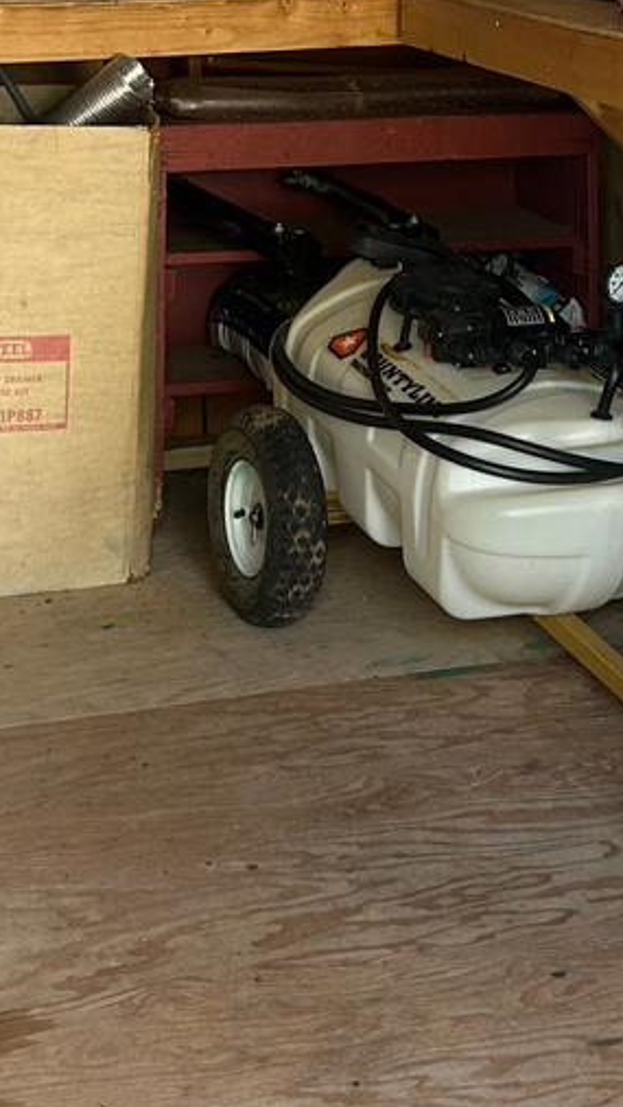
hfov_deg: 14.0
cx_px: 450
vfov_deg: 23.7
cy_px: 13
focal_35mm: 86
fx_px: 2523
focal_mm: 5.7
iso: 100
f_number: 1.5
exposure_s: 1/121
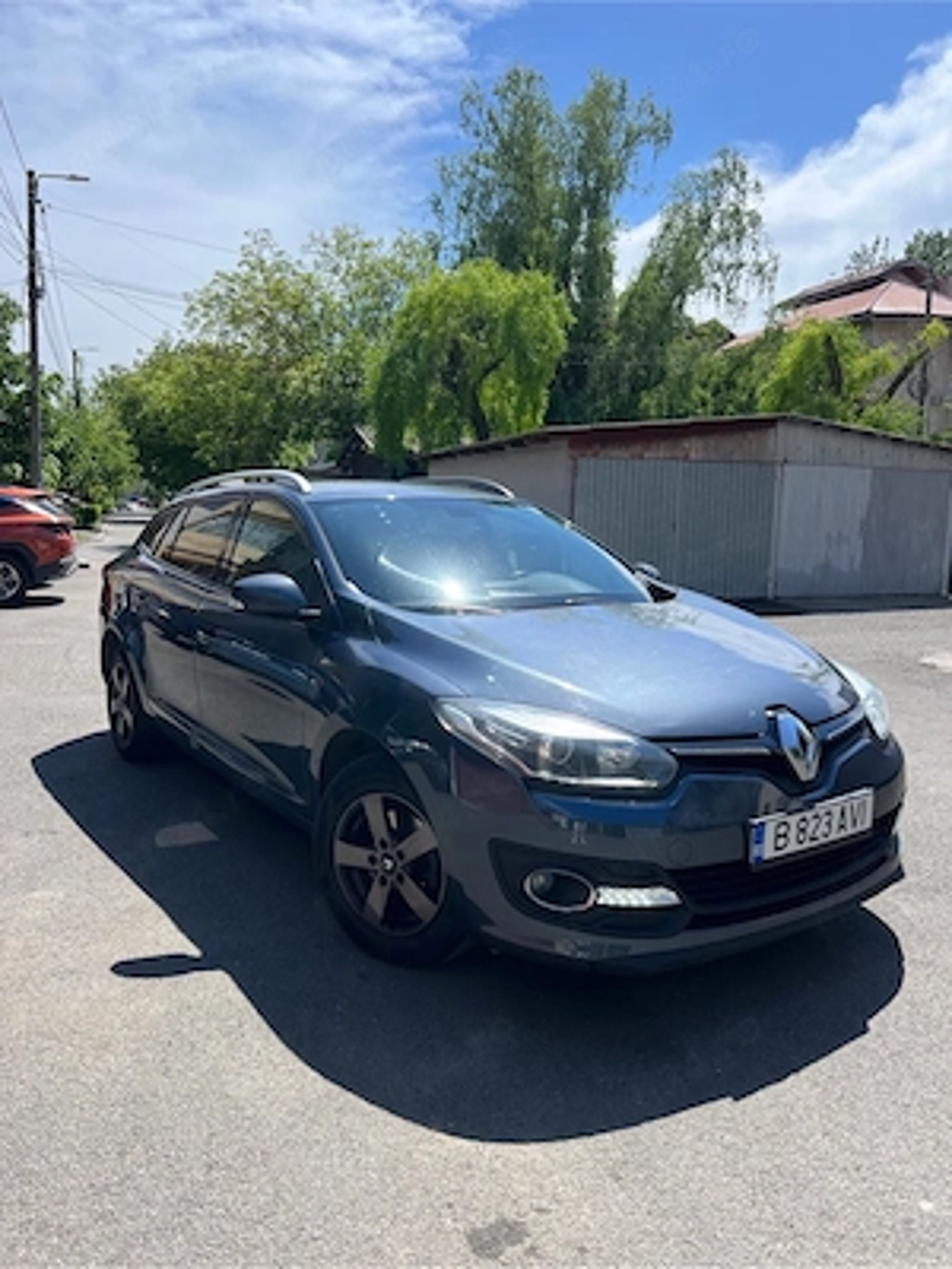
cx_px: 476
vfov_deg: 67.3
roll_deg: -0.7
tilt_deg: -6.8
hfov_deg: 53.1
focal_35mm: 26
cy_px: 634
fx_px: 953
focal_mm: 5.7
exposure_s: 1/3077
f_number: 1.5
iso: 50
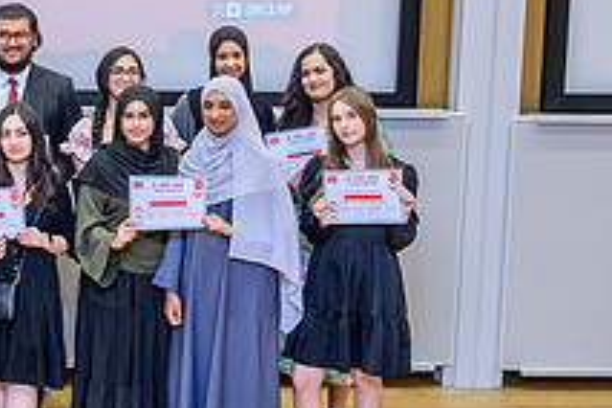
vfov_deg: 13.6
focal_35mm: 100
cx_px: -184
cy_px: 62
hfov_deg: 18.9
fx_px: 1700
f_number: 2.8
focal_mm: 36
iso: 640
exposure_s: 1/200
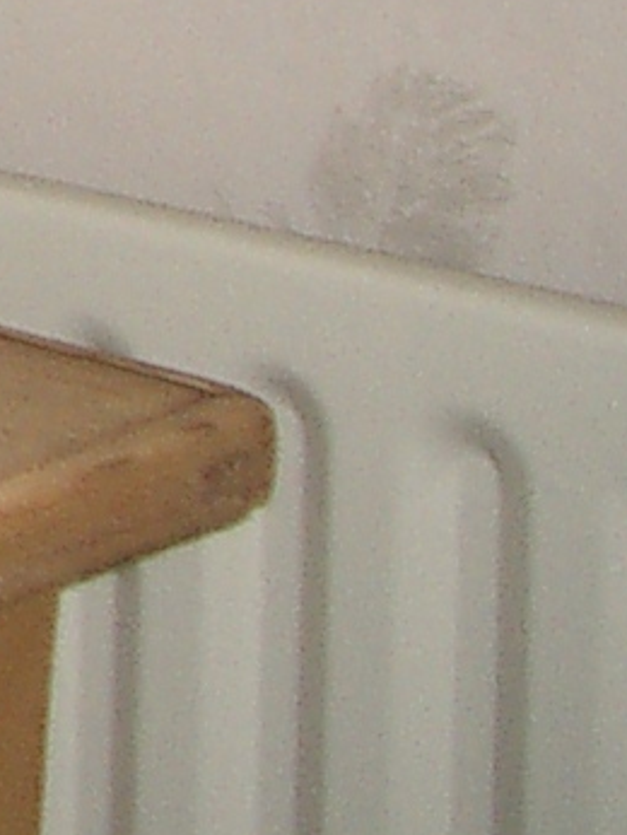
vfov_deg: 9.1
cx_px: -1577
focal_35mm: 207
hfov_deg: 6.3
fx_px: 4993
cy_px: -726
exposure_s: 1/250
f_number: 2.6
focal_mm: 5.8
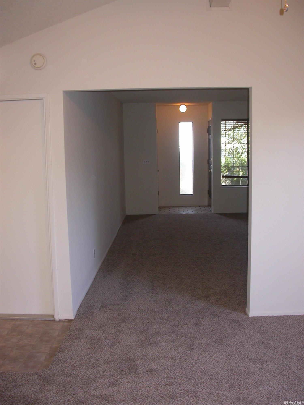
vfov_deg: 49.0
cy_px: 202
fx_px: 445
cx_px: 152
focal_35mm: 38
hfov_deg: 37.7
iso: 100
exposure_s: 1/30
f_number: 2.6
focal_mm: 7.85
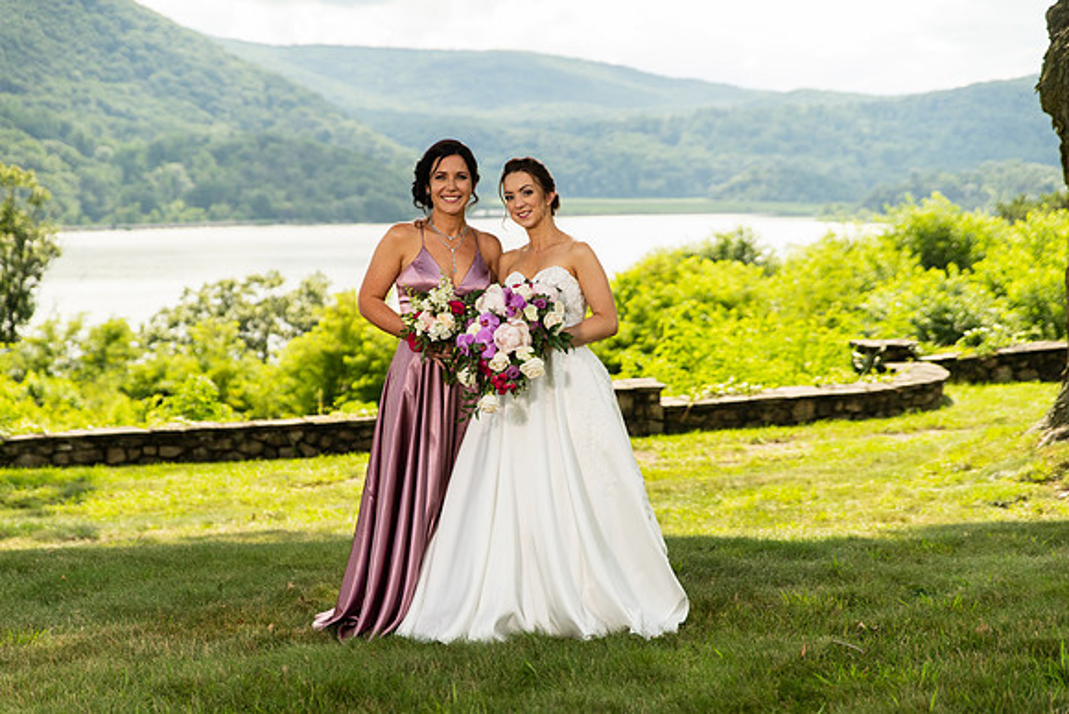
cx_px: 534
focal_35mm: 70
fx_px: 2079
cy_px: 357
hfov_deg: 28.8
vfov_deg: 19.5
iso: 1000
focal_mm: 70
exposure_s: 1/4000
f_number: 2.8
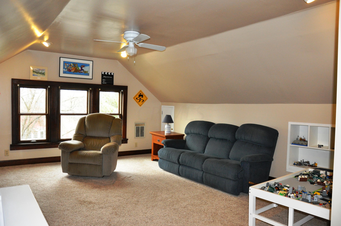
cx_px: 170
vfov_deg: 47.8
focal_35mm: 27
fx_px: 255
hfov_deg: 67.4
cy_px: 113
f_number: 3.5
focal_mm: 18
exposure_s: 1/100
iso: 800
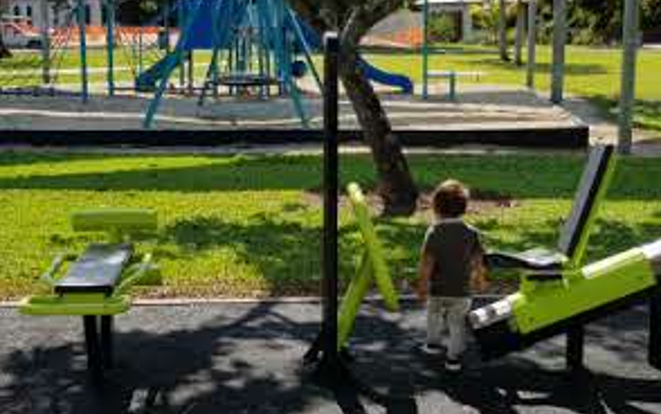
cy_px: 234
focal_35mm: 75
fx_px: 1352
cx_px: 355
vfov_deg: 17.4
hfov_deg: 27.5
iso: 40
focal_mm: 4.2
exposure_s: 1/2360
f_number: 1.7
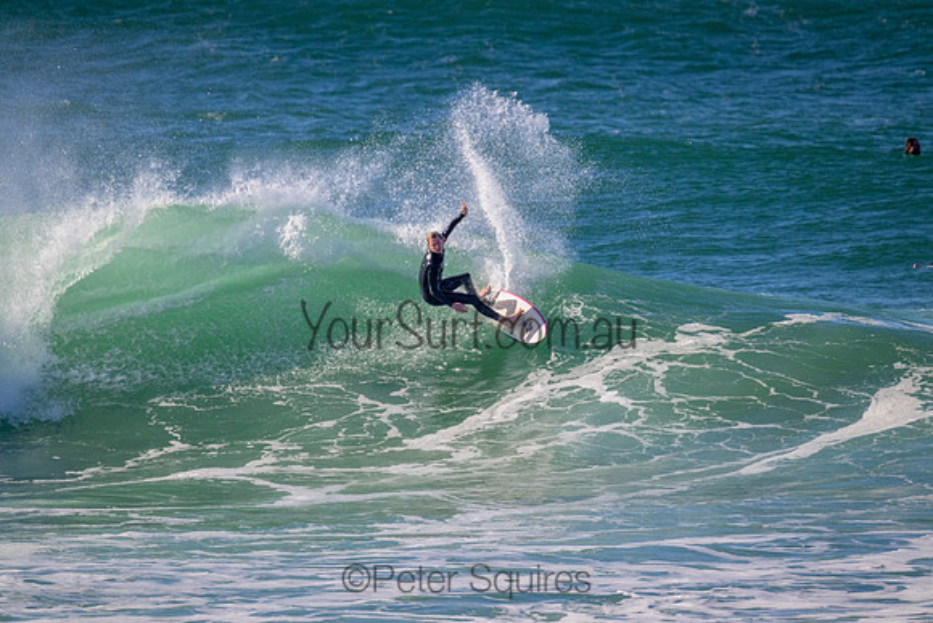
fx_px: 20737
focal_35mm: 800
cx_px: 466
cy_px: 312
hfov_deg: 2.6
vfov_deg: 1.7
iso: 1600
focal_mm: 800
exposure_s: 1/2000
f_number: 11
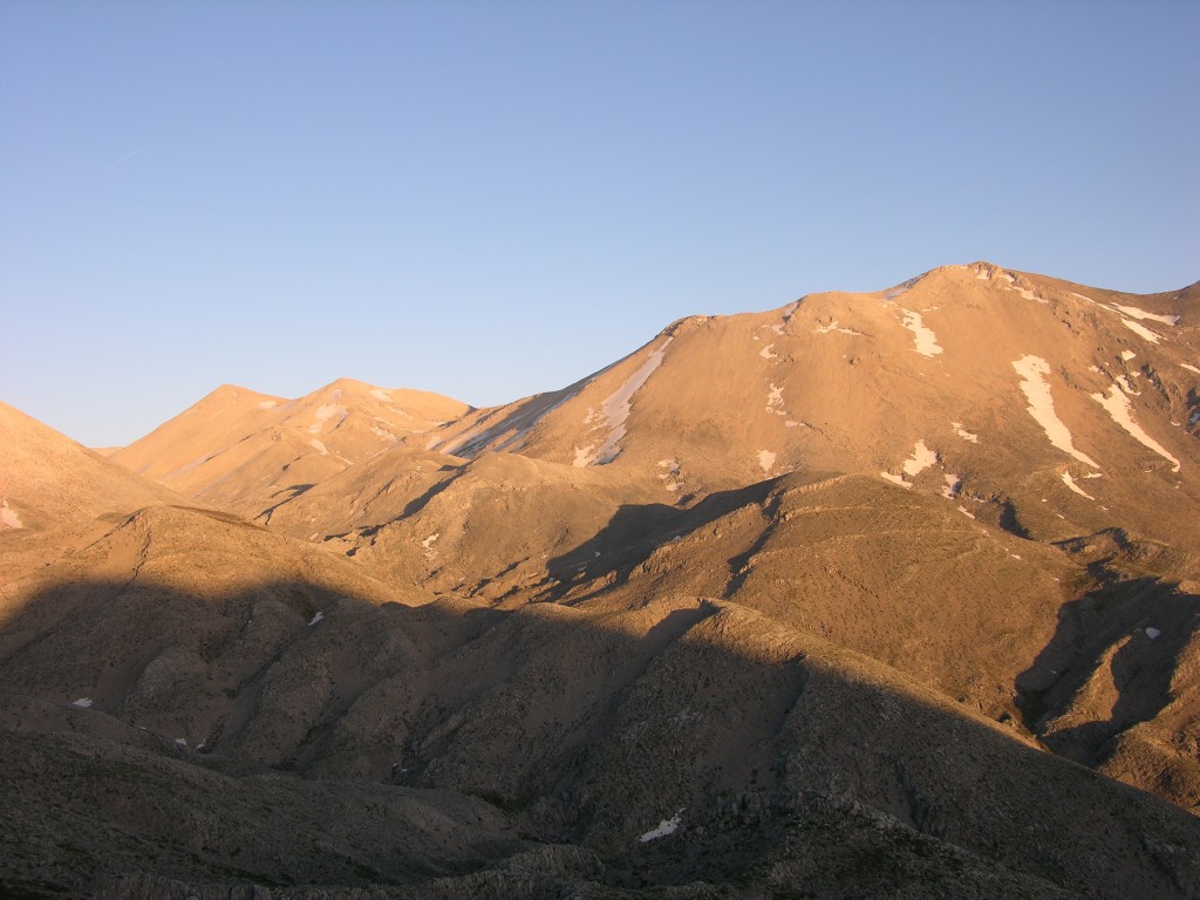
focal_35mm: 35
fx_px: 1213
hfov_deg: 52.6
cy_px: 450
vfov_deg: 40.7
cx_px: 600
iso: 50
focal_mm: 8.9
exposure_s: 1/130
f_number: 4.5
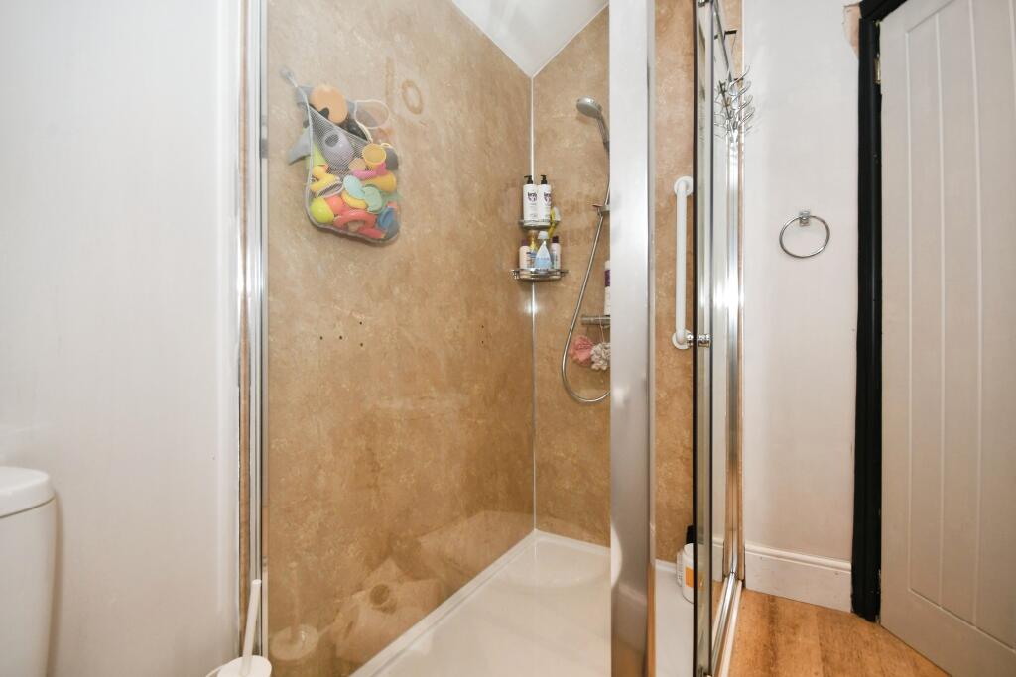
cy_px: 338
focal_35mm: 15
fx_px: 423
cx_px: 508
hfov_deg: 100.4
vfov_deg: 77.3
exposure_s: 1/60
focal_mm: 10
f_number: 8
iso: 400
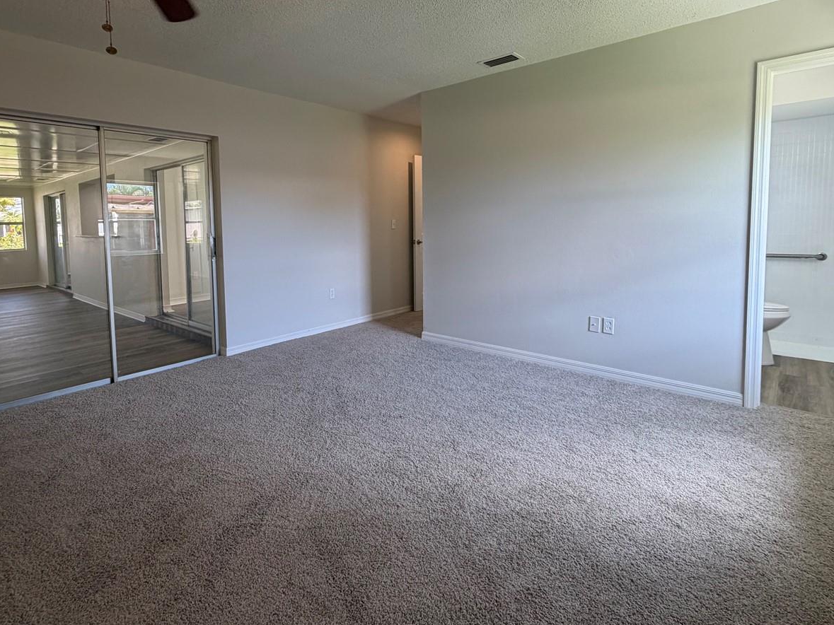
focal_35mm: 19
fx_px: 458
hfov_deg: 84.2
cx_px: 359
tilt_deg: -3.7
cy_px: 254
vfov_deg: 68.1
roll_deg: +1.5
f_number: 2.2
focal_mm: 2.22
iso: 125
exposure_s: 1/120
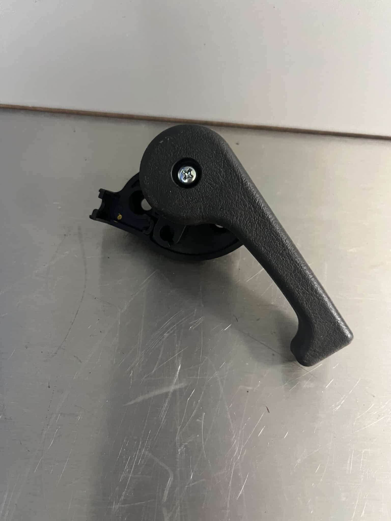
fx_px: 392
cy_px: 260
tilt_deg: -56.2
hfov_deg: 53.1
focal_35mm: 26
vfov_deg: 67.3
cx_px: 196
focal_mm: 5.1
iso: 400
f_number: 1.6
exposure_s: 1/33
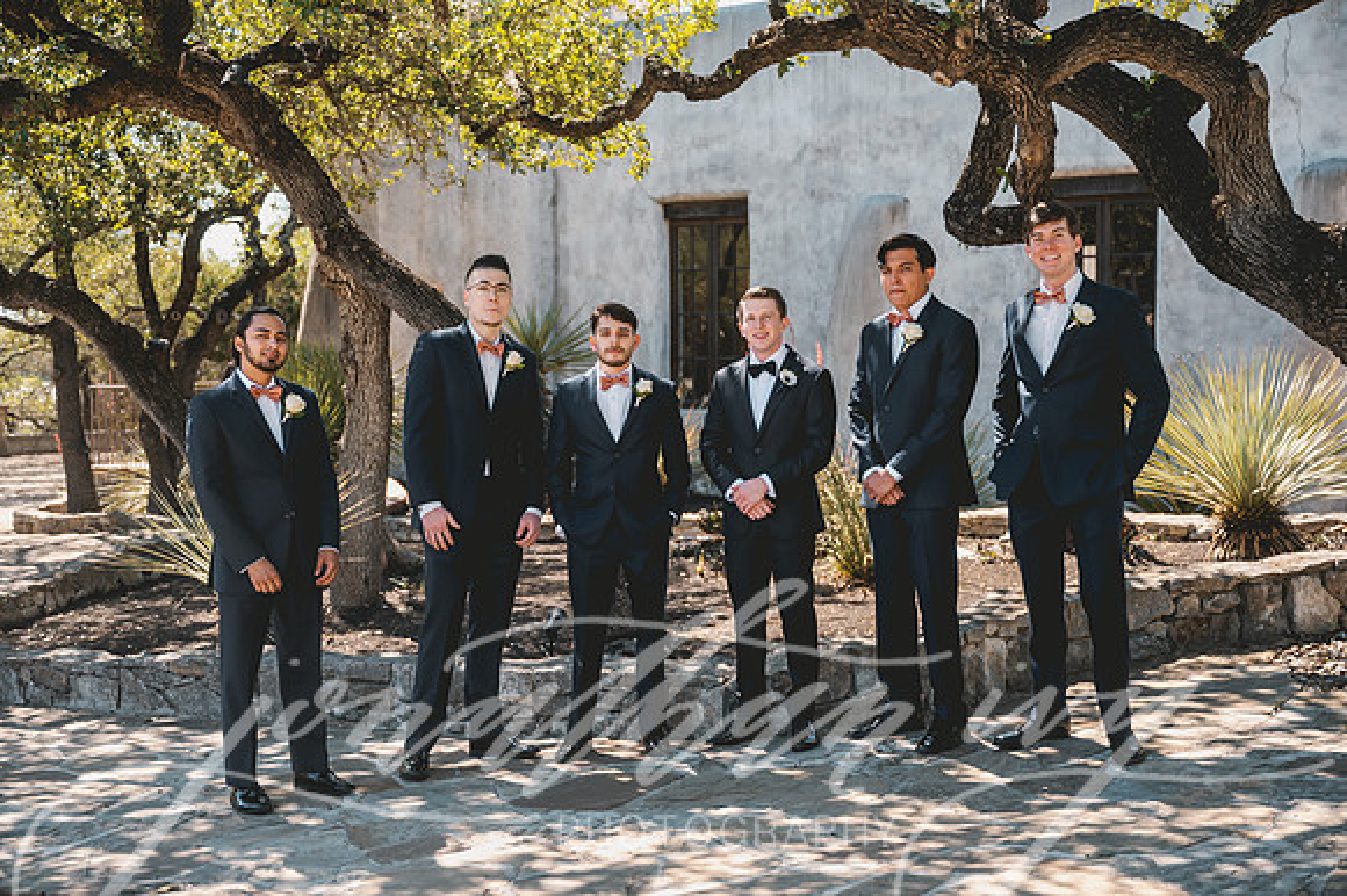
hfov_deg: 40.4
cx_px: 674
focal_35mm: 49
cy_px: 448
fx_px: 1832
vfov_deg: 27.5
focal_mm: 49
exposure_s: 1/800
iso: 160
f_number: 2.8
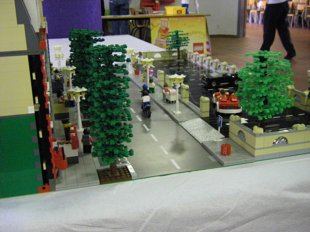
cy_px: 116
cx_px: 155
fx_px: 376
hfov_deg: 44.8
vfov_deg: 34.3
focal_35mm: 42
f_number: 3.5
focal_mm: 6.9
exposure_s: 1/20
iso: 800
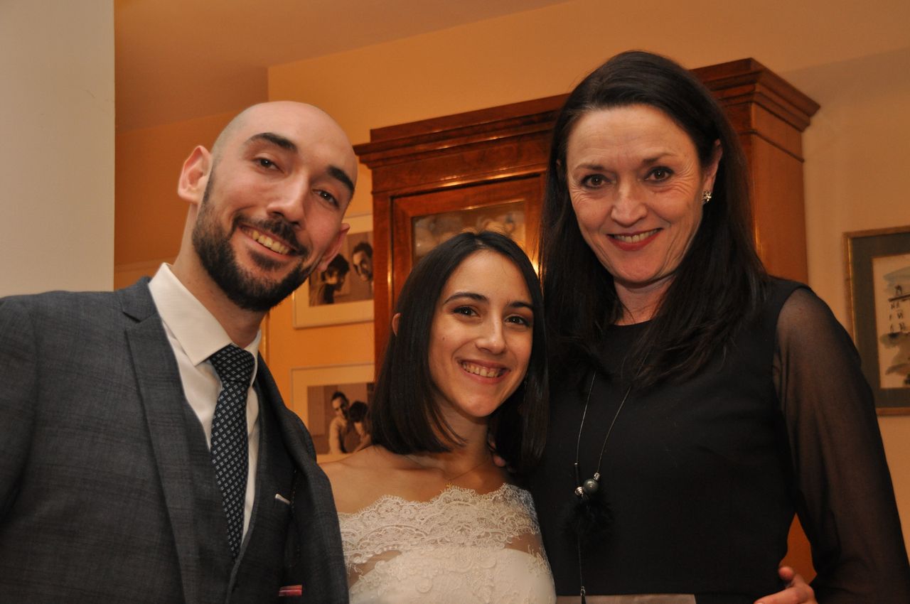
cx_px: 455
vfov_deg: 22.6
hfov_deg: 33.4
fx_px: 1515
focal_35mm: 60
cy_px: 302
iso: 800
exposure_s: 1/60
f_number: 4.8
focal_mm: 40
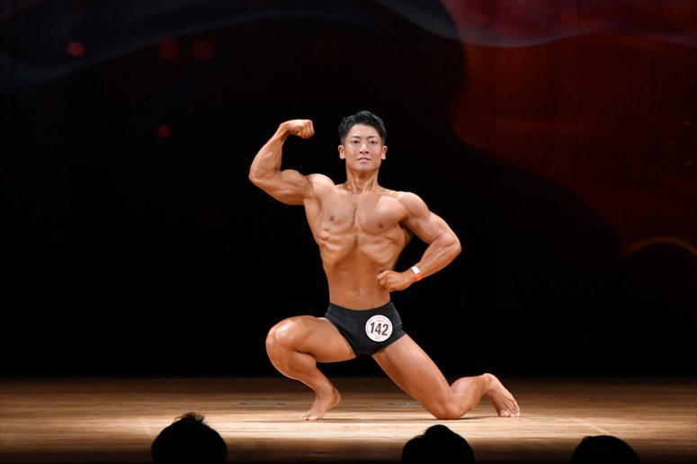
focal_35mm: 270
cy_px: 232
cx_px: 348
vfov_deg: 5.1
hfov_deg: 7.6
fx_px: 5225
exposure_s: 1/400
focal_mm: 180
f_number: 5.6
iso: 3200
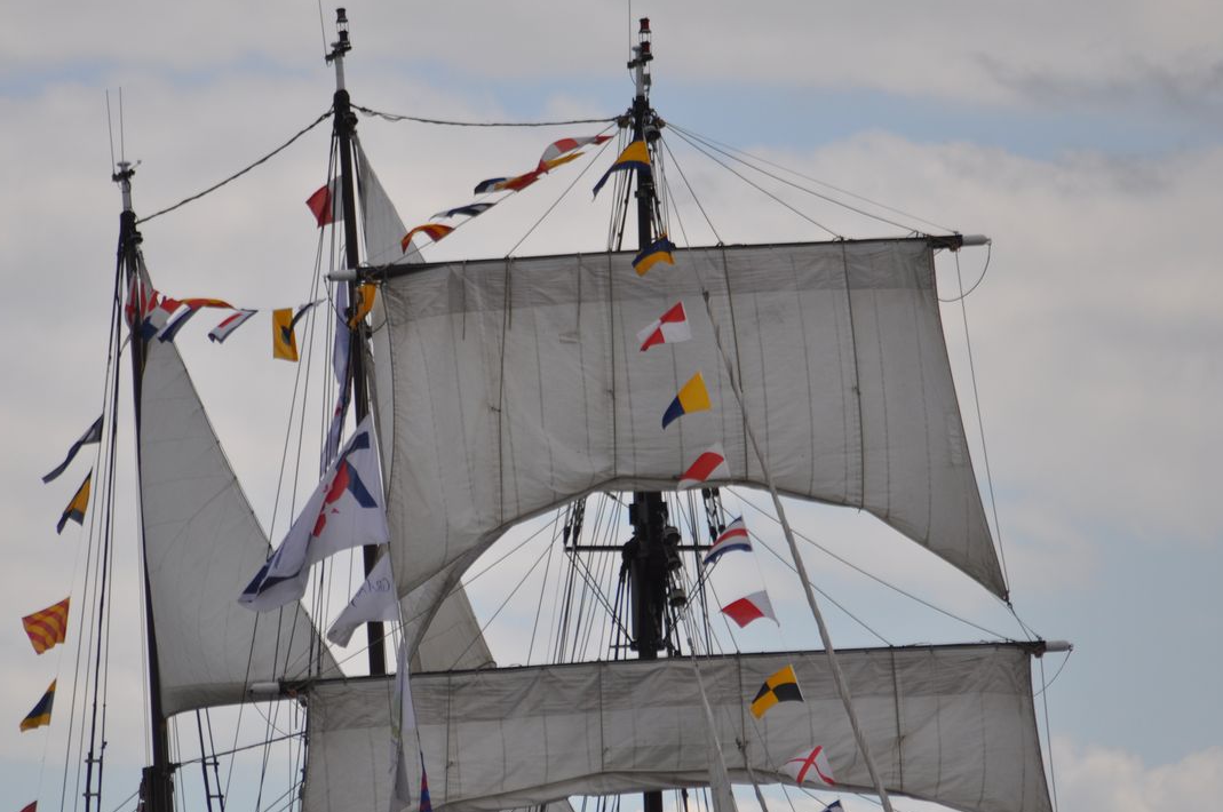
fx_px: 18289
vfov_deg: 2.5
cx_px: 577
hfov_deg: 3.8
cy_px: 408
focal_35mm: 539
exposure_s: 1/2000
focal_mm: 300
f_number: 5.6
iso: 250
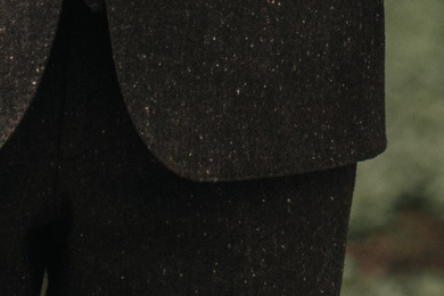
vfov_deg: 2.5
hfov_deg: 3.8
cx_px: 487
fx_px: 6610
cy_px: -531
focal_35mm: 536
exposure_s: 1/250
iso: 400
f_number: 2.8
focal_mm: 75
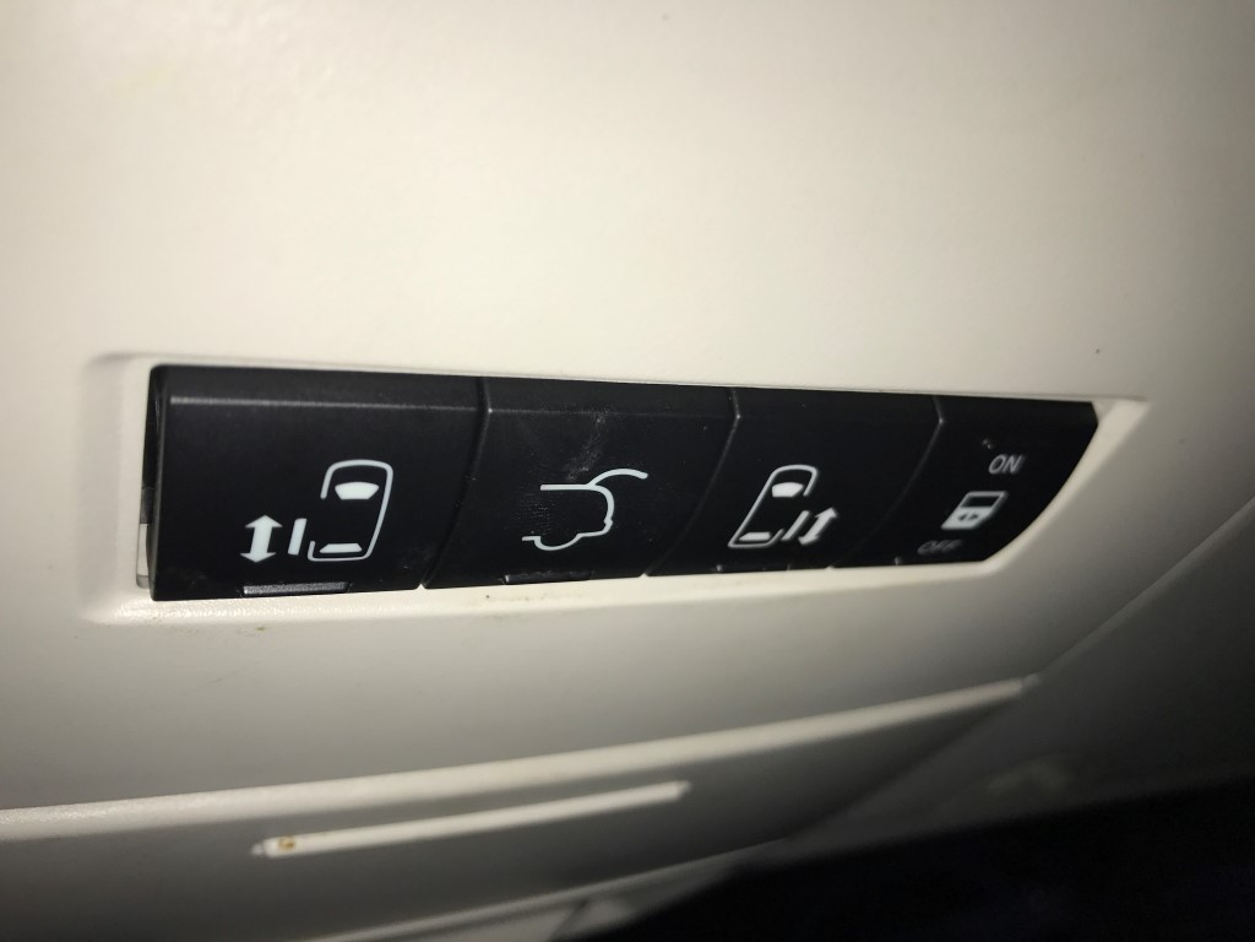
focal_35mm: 28
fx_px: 1015
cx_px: 628
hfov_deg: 63.4
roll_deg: +12.7
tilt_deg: +22.5
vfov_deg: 49.7
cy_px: 471
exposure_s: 1/610
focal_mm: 3.99
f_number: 1.8
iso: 20
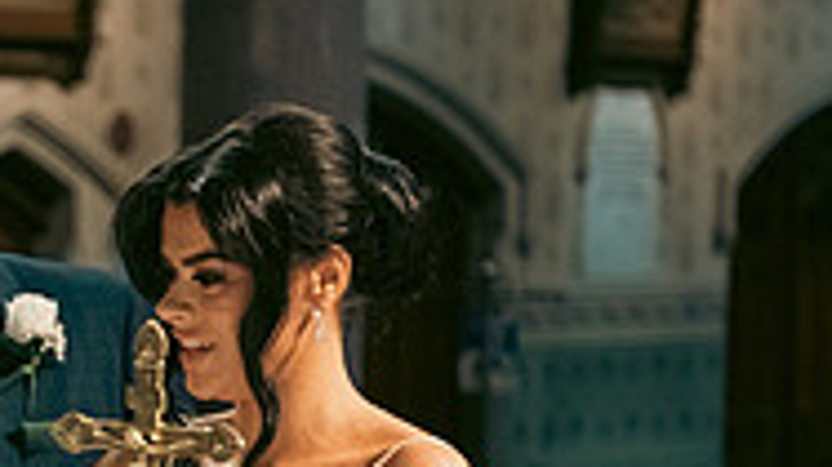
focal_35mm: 227
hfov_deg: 9.4
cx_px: -209
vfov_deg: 5.3
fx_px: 5006
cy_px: 549
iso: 800
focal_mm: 70
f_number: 3.5
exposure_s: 1/160
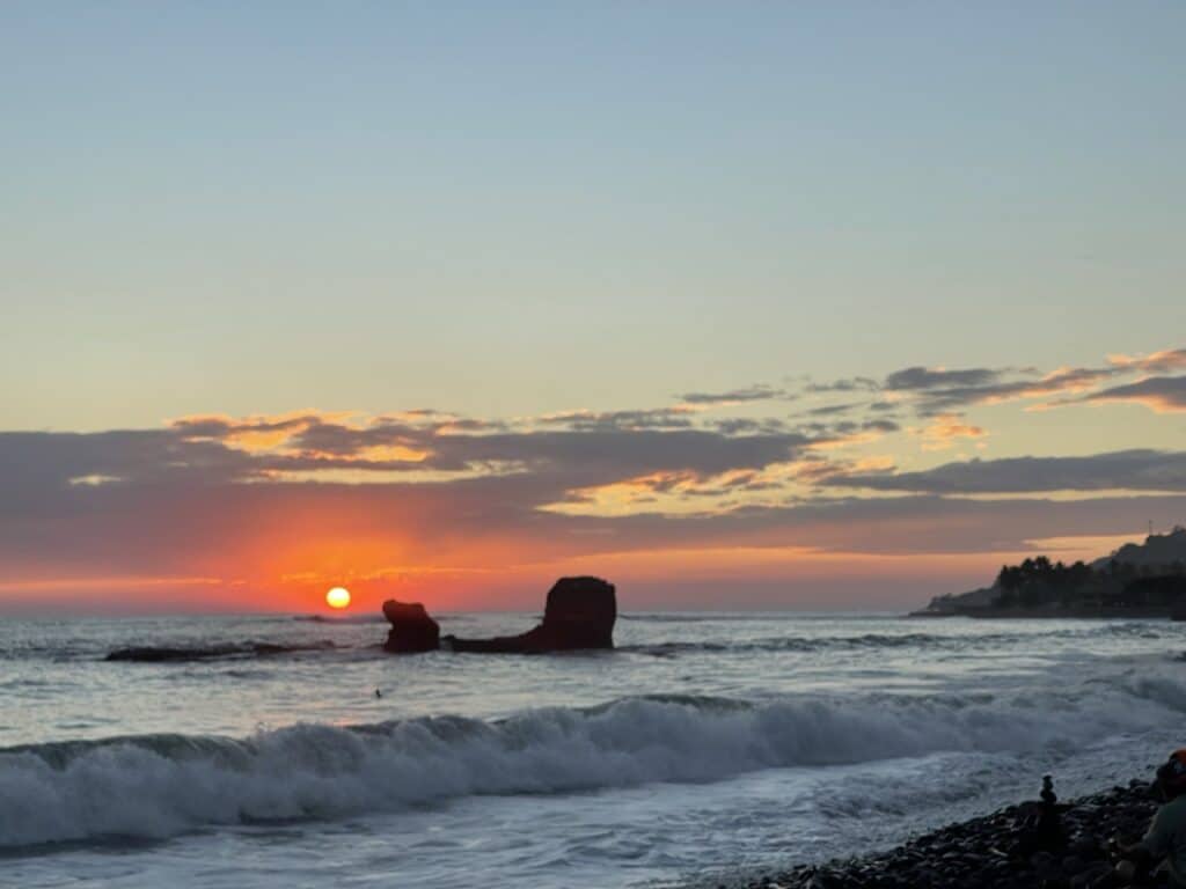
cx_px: 593
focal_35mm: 64
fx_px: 2193
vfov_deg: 22.9
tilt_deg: +4.1
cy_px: 444
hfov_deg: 30.3
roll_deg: -0.3
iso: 20
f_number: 2.2
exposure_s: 1/413
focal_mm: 7.5
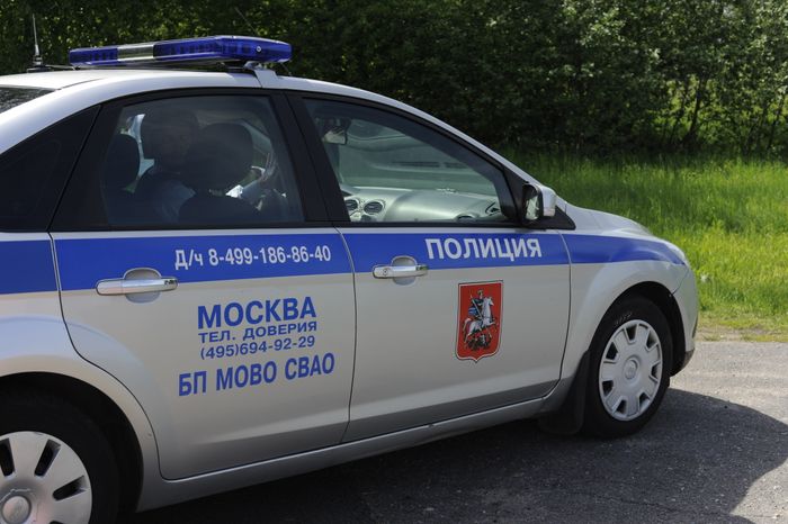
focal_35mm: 50
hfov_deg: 39.6
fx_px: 1094
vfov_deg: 27.0
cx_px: 394
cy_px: 262
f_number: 7.1
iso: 250
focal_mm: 50
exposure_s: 1/640
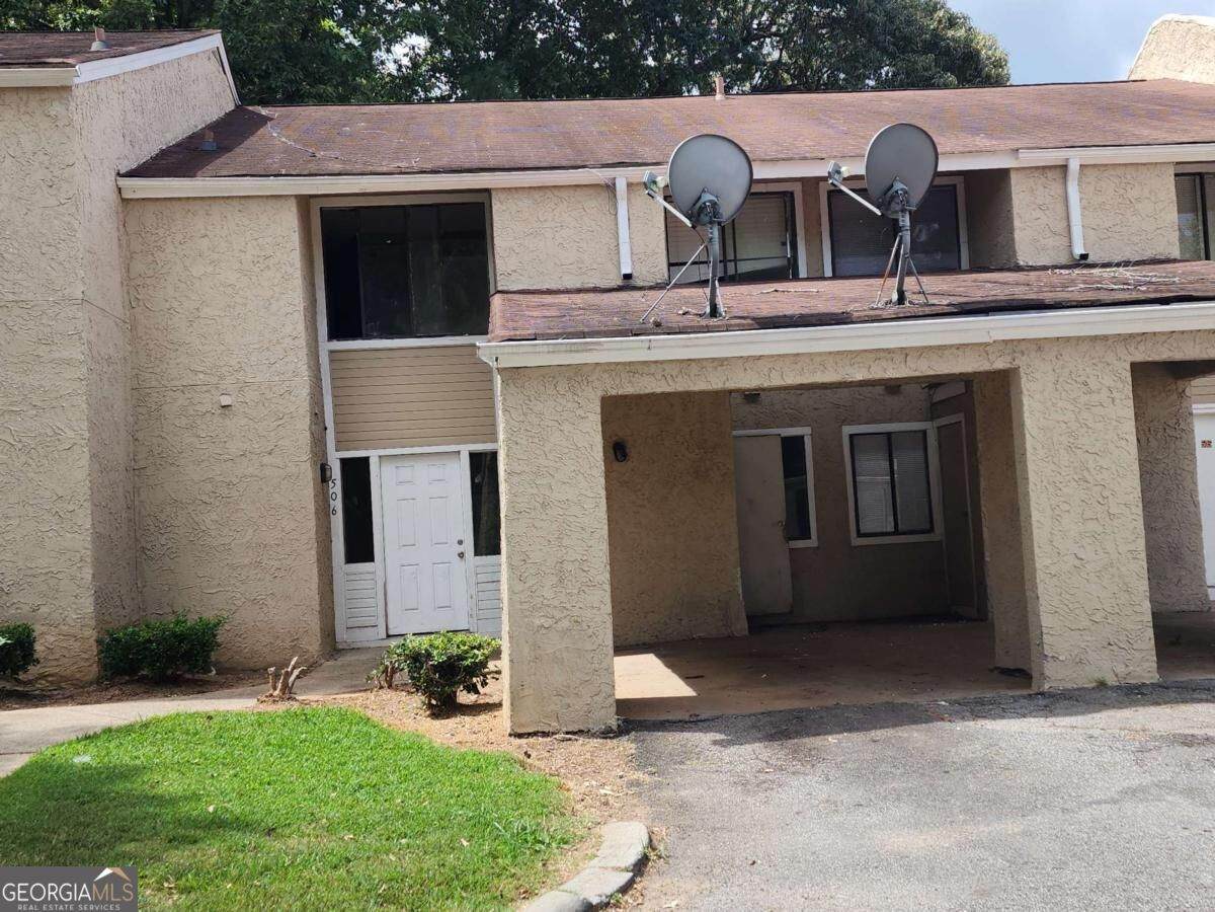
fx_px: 807
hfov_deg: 73.9
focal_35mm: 23
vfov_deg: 58.9
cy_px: 456
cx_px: 608
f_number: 1.8
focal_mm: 6.4
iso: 12
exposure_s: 1/453
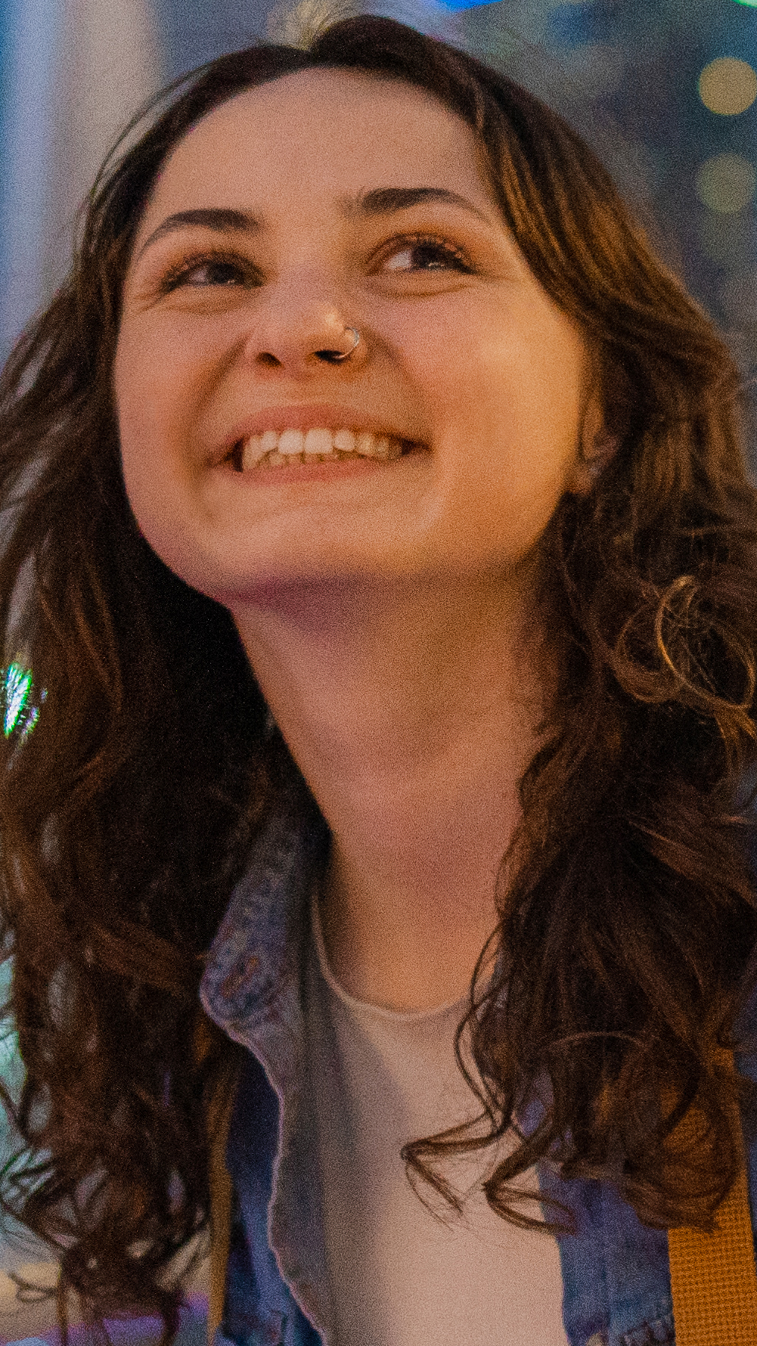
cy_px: 448
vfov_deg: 21.5
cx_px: 806
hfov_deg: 12.1
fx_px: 3533
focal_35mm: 99
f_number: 1.4
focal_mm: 24
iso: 2000
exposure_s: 1/100
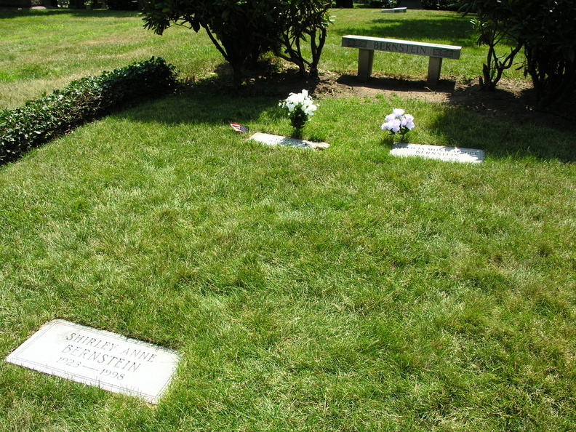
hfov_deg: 52.6
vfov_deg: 40.7
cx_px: 288
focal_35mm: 35
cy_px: 216
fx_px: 582
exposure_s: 1/99.1
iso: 50
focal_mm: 8.9
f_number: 7.1
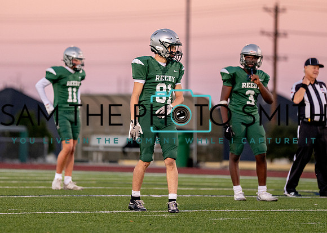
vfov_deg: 4.2
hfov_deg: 5.8
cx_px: 147
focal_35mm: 346
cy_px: 82
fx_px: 3211
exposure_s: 1/1000
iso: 1000
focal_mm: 200
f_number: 2.8
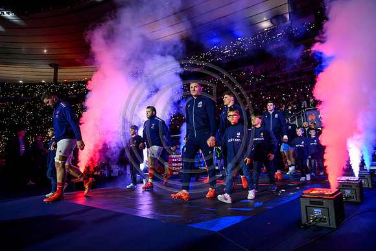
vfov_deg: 53.2
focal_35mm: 24
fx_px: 251
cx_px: 188
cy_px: 126
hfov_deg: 73.7
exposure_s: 1/1000
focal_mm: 24
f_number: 2.8
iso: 4000
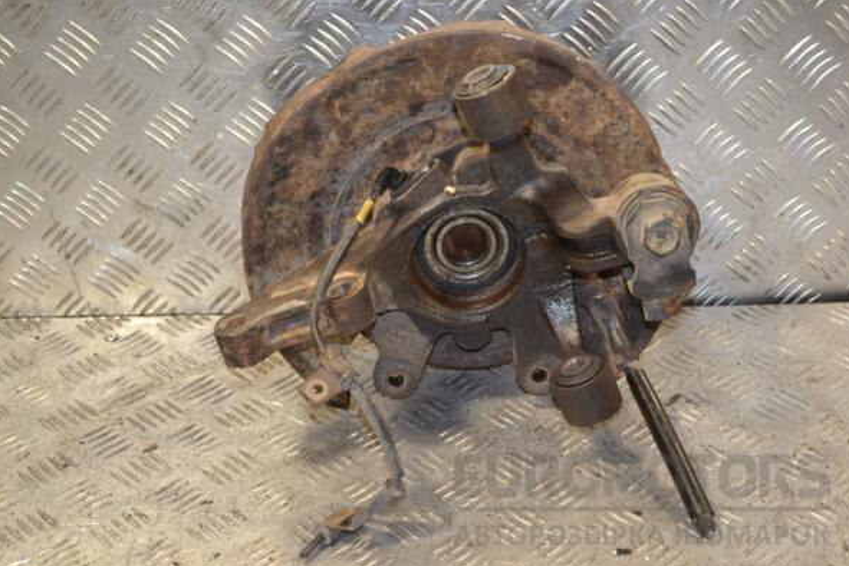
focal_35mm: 69
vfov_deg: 19.9
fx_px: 1616
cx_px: 427
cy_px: 284
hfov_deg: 29.4
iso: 450
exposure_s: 1/60
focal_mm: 45
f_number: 5.3
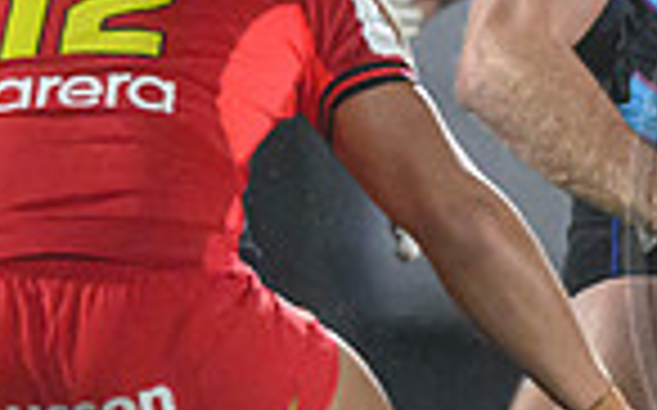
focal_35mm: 3060
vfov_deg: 0.4
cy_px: 439
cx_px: 790
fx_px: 54748
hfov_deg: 0.7
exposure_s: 1/1600
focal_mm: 560
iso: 6400
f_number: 4
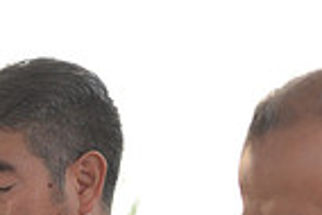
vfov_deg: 4.8
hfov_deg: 7.2
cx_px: 75
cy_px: 343
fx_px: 2552
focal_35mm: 285
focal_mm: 70
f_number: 2.8
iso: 560
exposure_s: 1/640
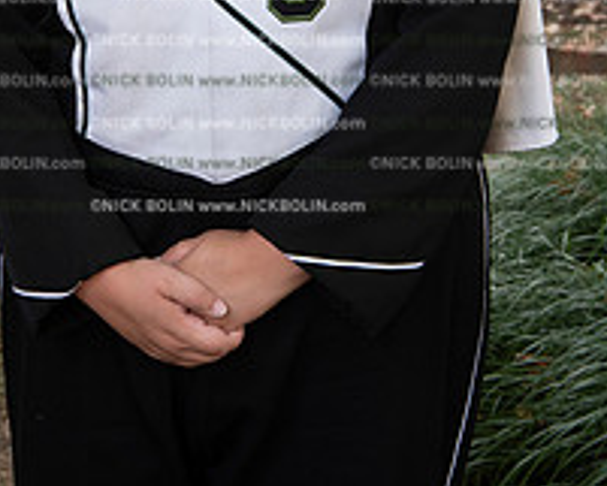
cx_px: 226
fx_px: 1887
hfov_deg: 18.2
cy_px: -85
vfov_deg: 14.3
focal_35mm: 105
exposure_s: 1/100
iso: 800
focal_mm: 50
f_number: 8
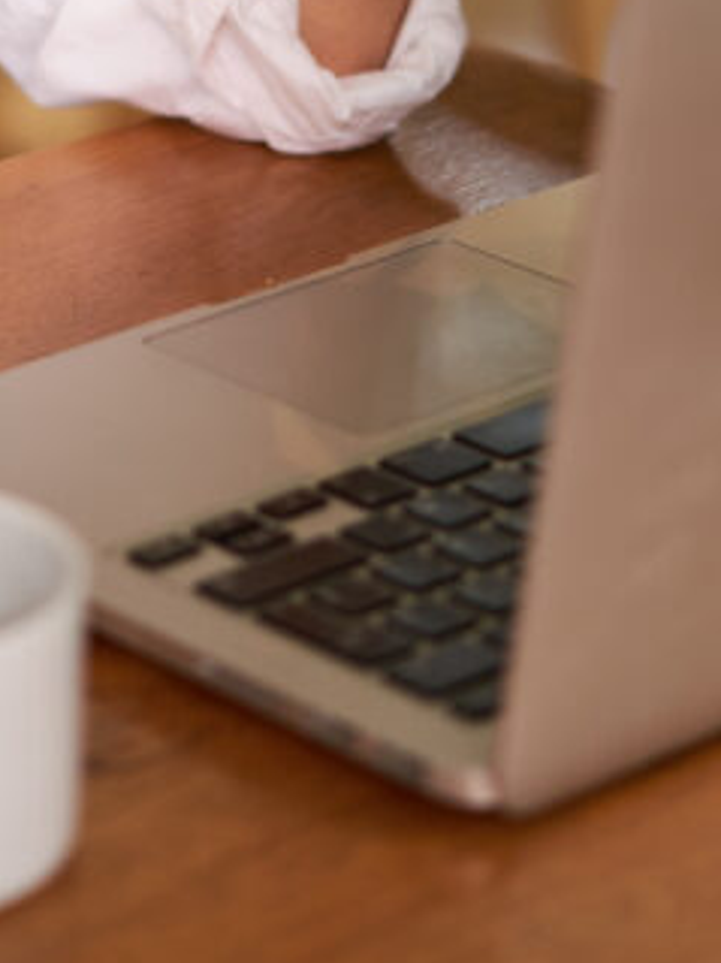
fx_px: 4724
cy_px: -429
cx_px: -155
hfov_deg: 8.6
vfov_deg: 11.2
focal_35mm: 170
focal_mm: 55
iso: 320
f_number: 2.2
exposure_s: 1/200
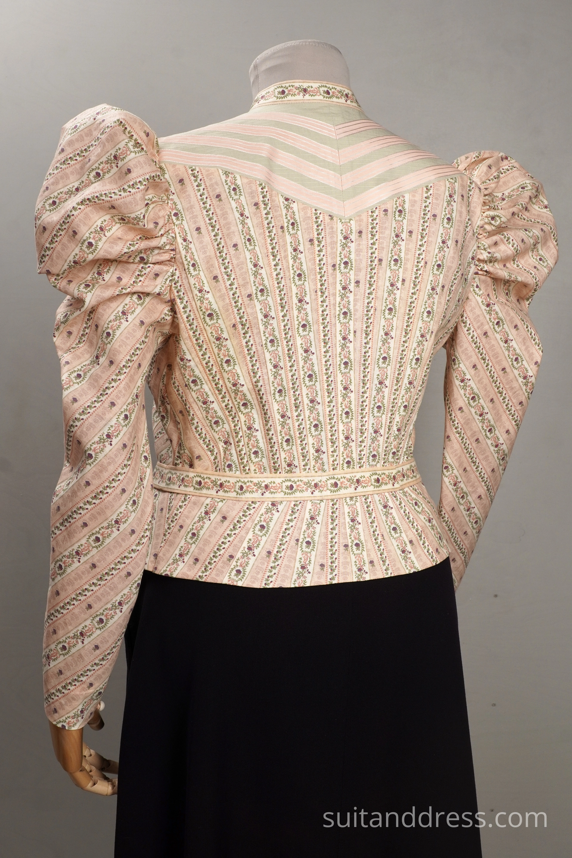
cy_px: 429
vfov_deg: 41.1
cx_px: 286
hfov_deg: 28.1
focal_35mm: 48
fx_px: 1144
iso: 400
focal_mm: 32
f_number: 10
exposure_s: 1/40
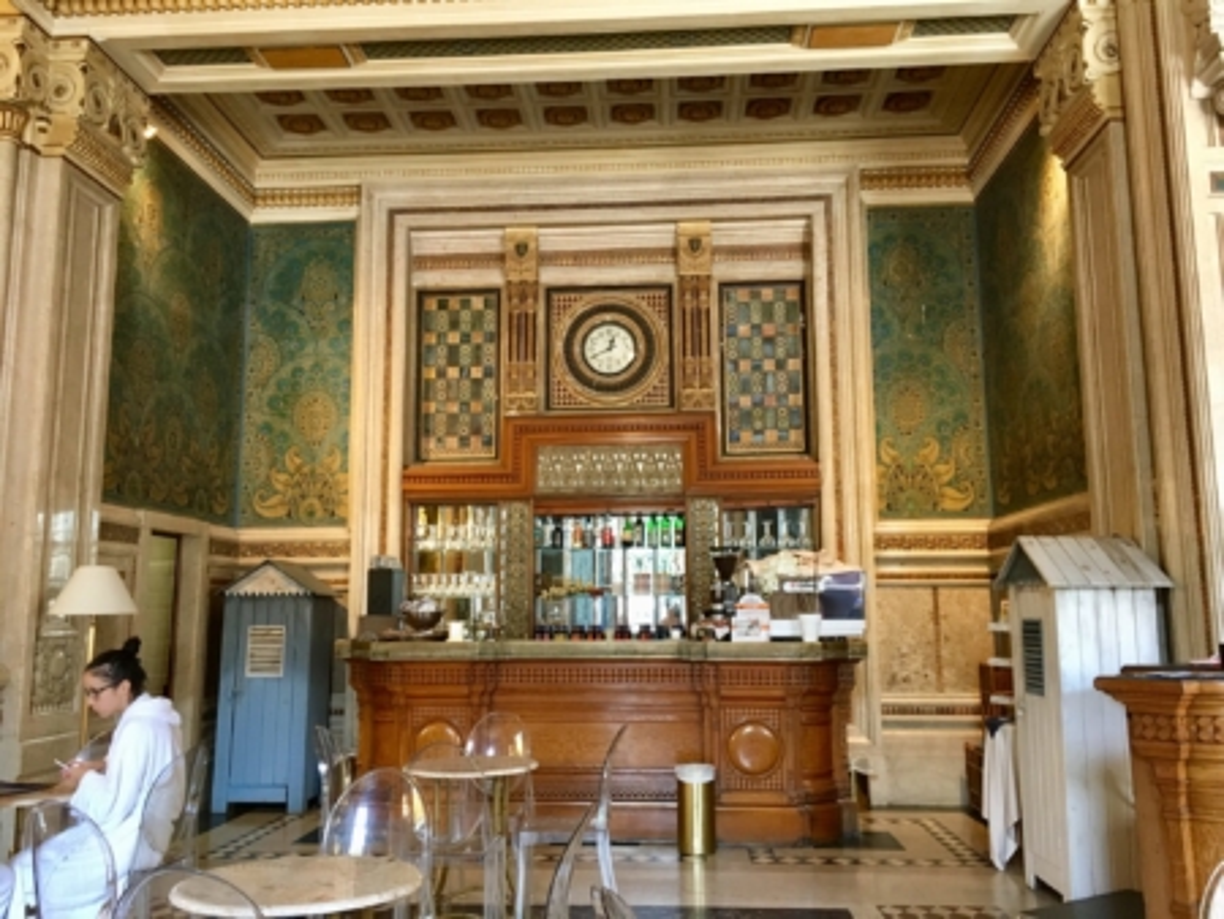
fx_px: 1026
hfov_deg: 61.6
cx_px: 612
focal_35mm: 29
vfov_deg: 48.3
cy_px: 460
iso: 160
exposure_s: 1/33
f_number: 2.2
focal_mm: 4.15
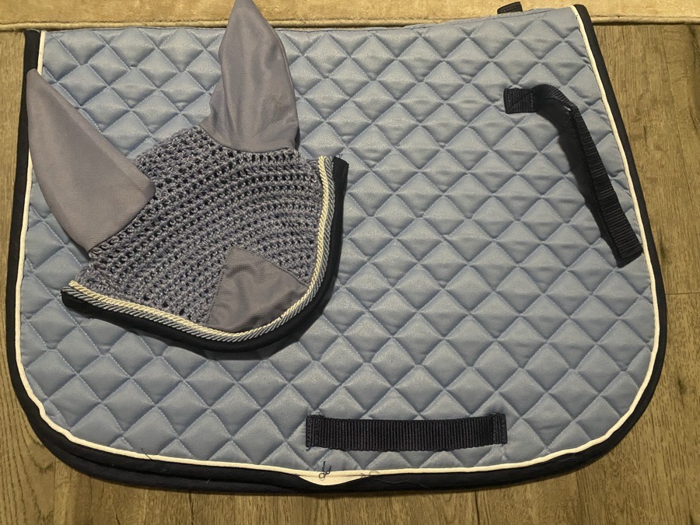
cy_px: 262
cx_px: 350
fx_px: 526
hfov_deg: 67.3
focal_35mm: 26
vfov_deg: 53.1
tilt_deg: -78.9
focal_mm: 4.25
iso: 800
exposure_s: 1/30
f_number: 1.8
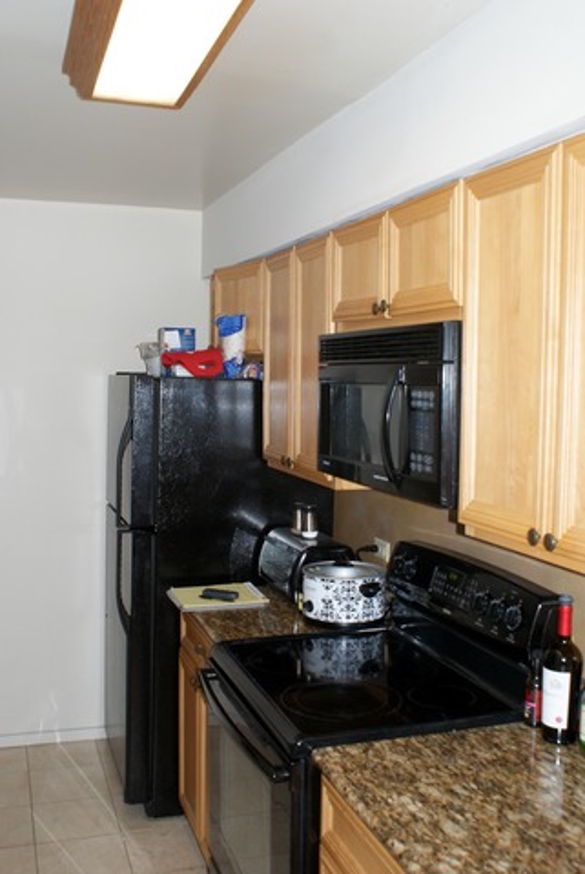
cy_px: 437
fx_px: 803
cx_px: 292
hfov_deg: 40.0
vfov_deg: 57.2
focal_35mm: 33
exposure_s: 1/60
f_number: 5.6
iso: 400
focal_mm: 22
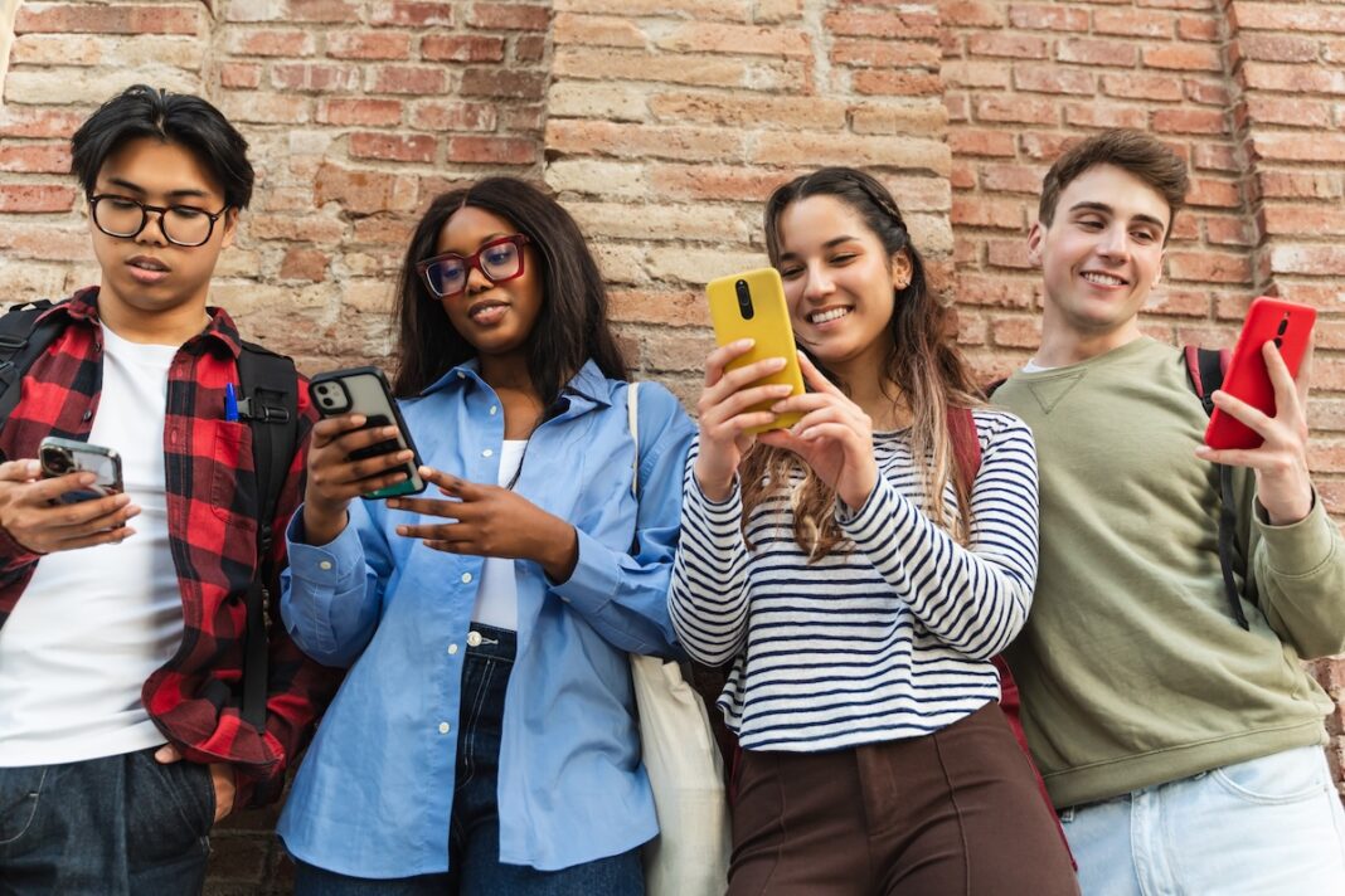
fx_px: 1382
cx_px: 672
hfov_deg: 51.9
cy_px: 448
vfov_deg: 35.9
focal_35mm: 37
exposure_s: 1/250
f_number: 2.8
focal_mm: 37
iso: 1000
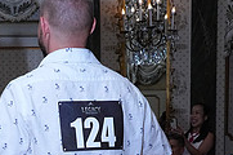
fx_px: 788
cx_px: 52
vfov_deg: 10.5
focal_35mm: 122
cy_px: 287
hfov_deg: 16.7
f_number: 8
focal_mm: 38
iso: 5000
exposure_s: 1/200
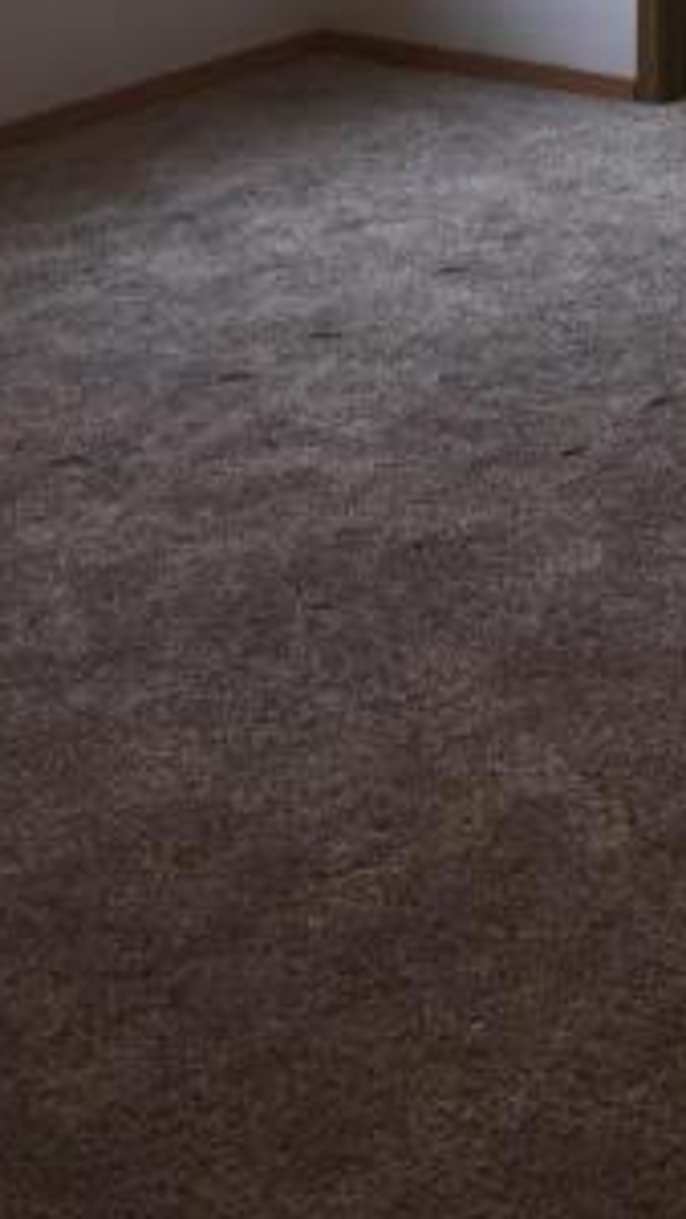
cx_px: 666
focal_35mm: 81
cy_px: -264
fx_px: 2616
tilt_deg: -6.2
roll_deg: -0.9
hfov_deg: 14.7
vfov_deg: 23.8
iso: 32
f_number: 2.2
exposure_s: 1/48
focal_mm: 4.15
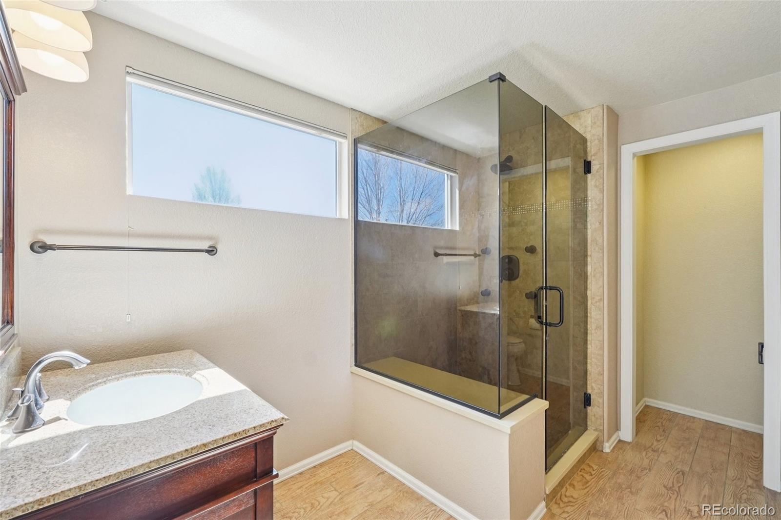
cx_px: 390
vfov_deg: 77.3
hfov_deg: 100.4
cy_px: 260
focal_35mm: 15
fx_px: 325
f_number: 8
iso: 800
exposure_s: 1/15
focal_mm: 10
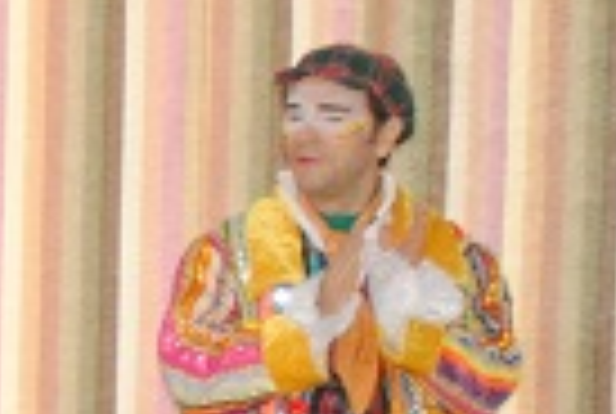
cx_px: -1039
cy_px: 371
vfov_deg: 4.4
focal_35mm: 315
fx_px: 5402
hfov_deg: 6.1
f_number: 5.6
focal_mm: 36
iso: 1600
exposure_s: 1/60
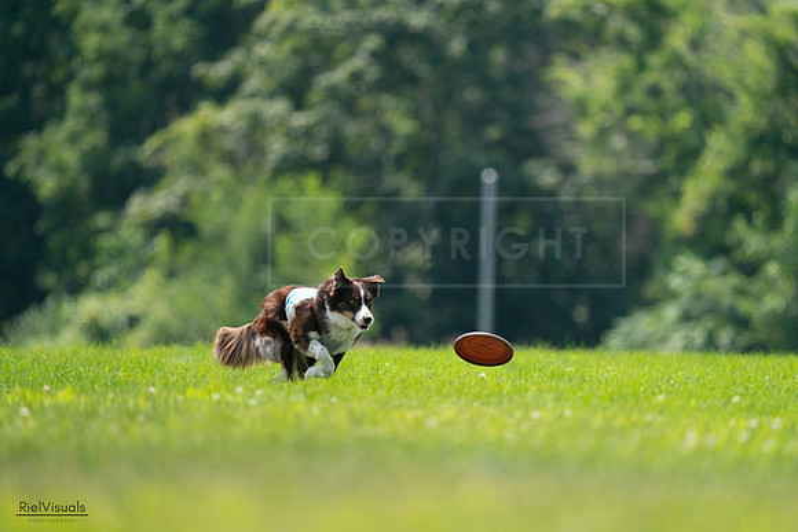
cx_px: 399
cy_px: 266
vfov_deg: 2.3
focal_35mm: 600
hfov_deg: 3.4
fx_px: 13302
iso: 2000
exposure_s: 1/4000
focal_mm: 600
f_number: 6.3
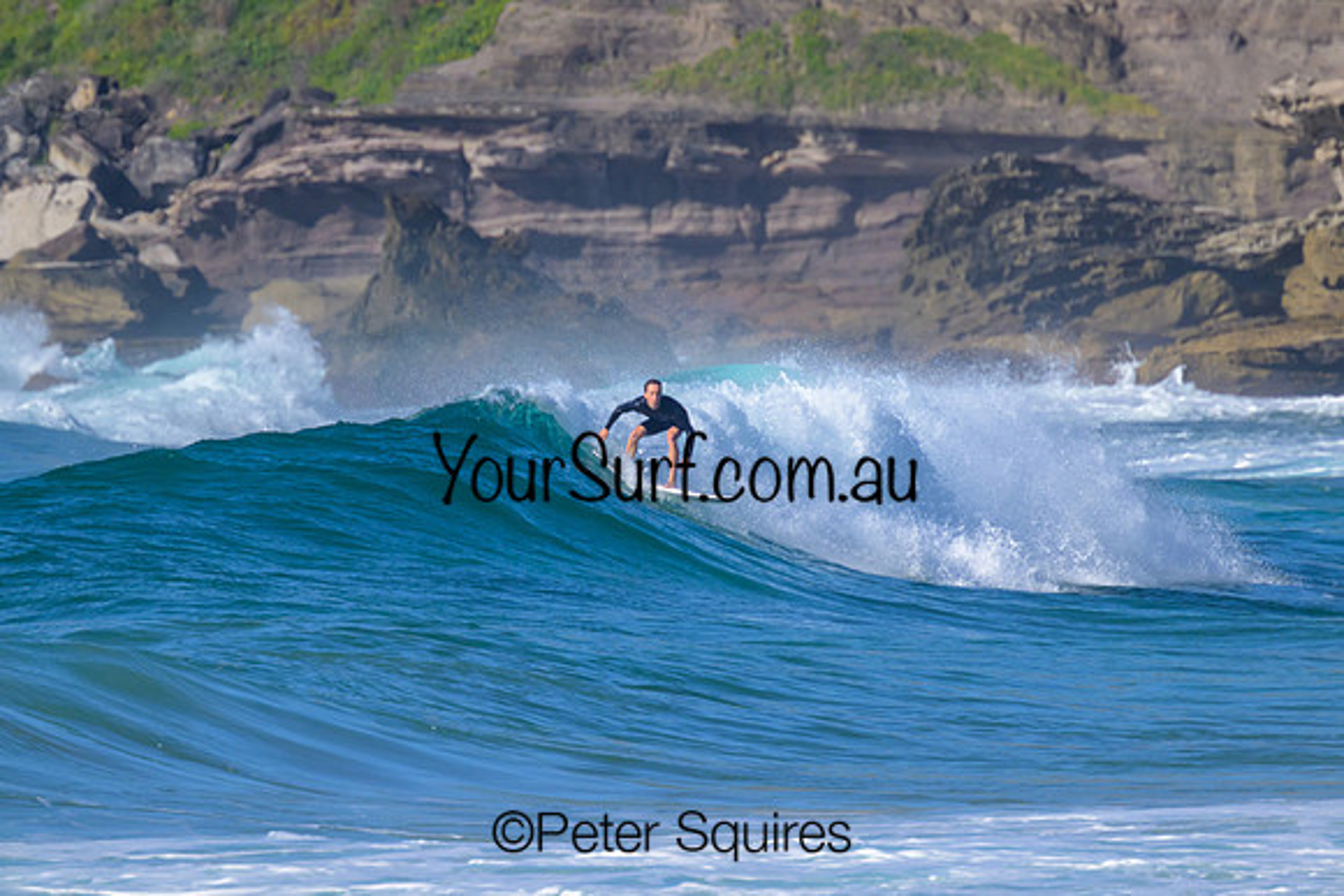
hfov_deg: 2.6
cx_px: 672
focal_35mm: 800
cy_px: 448
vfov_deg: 1.7
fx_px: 29872
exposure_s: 1/2000
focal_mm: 800
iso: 1000
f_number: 11
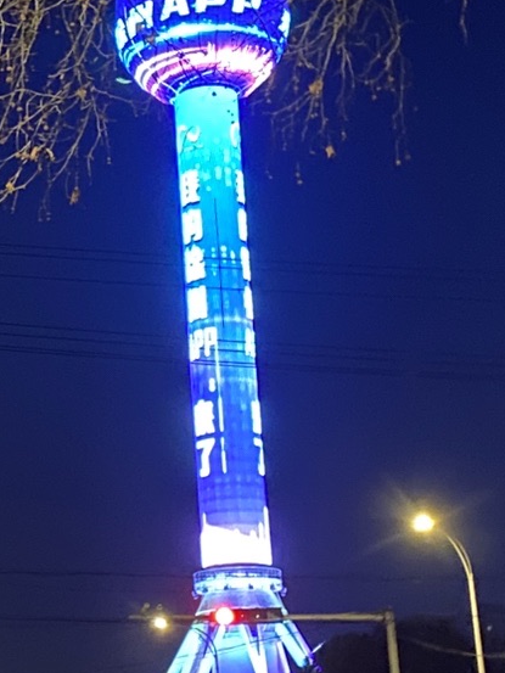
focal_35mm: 94
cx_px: -63
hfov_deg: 15.3
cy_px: 349
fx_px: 1828
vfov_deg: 20.9
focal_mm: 4.25
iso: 1000
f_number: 1.8
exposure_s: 1/25
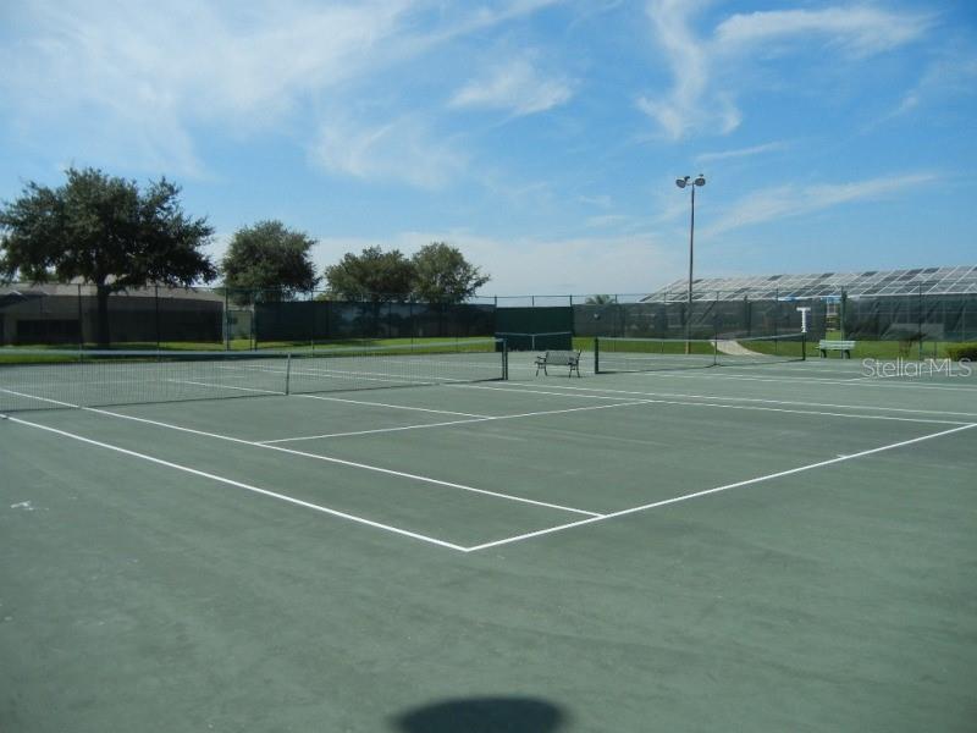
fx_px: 847
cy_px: 366
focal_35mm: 30
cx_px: 488
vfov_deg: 46.8
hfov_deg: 60.0
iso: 160
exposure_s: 1/610
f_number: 7
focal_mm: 5.4
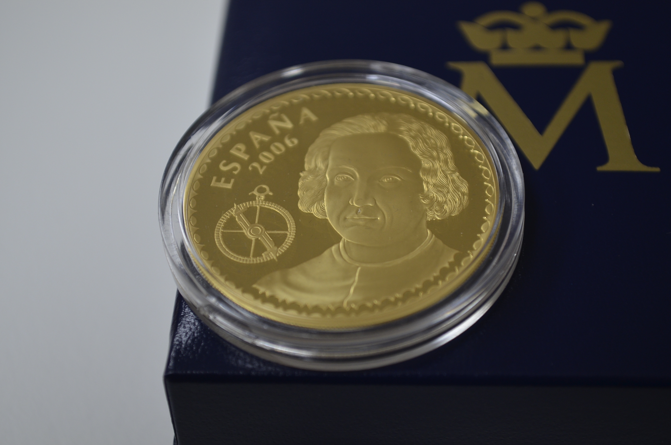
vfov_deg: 18.1
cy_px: 222
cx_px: 336
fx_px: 1395
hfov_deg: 27.0
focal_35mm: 75
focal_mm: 50
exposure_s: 1/60
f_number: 6.3
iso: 400
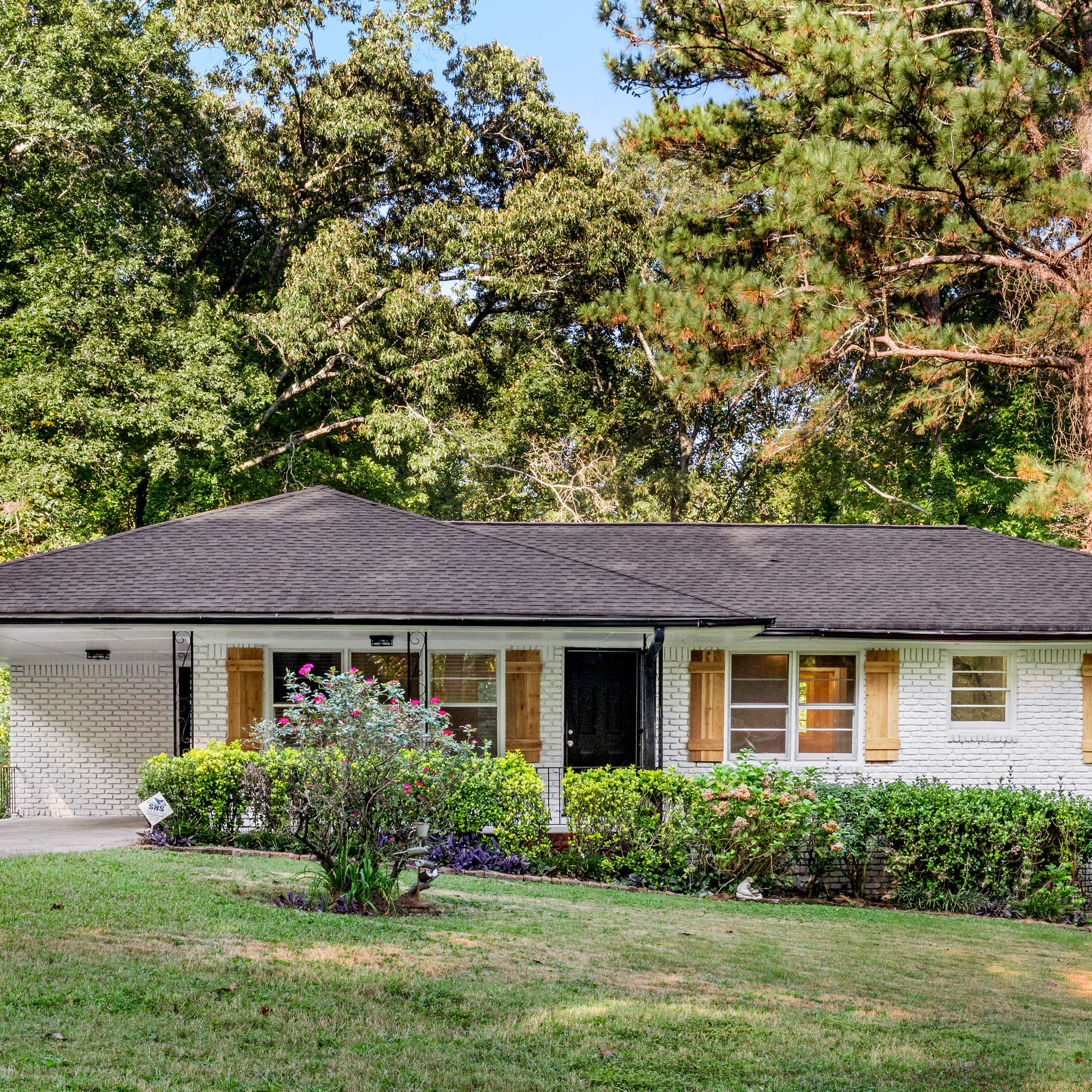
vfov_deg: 36.8
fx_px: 1642
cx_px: 611
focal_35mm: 46
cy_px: 546
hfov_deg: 36.7
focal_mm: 36
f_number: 14
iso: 400
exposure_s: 1/25
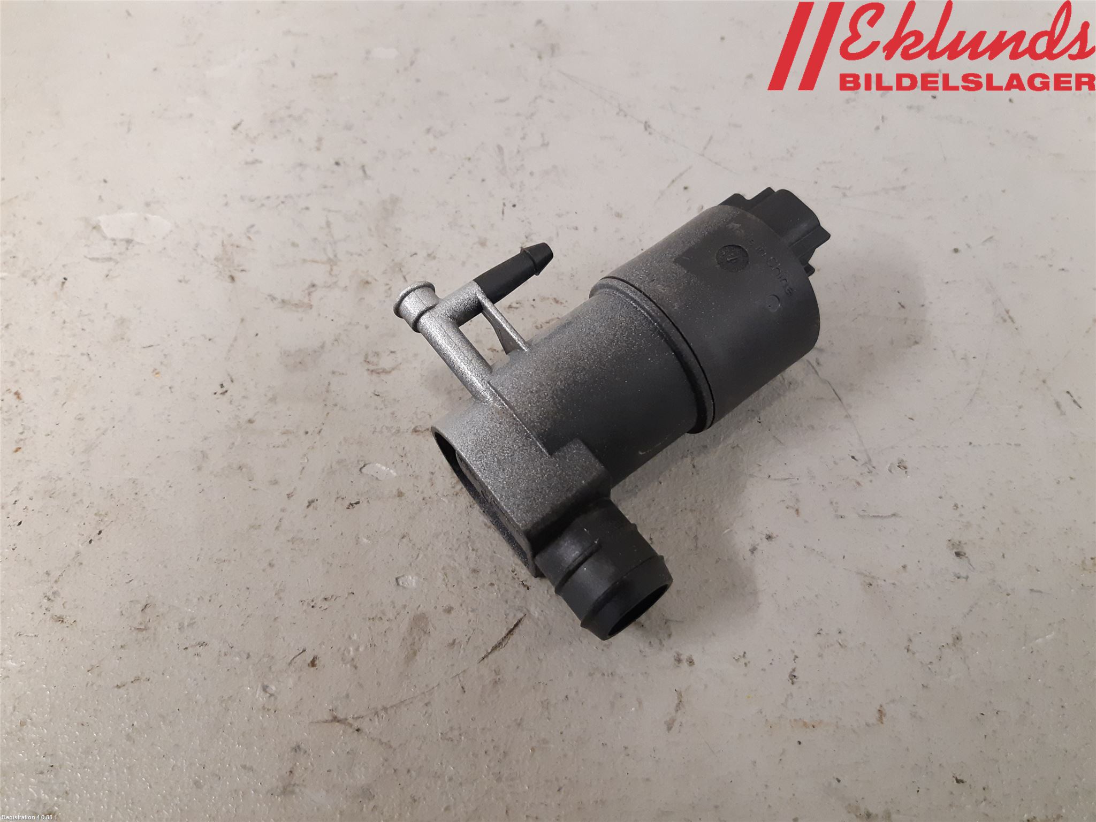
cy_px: 411
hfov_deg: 67.3
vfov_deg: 53.1
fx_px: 823
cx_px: 548
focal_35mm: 26
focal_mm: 3.93
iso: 250
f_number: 1.7
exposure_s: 1/50
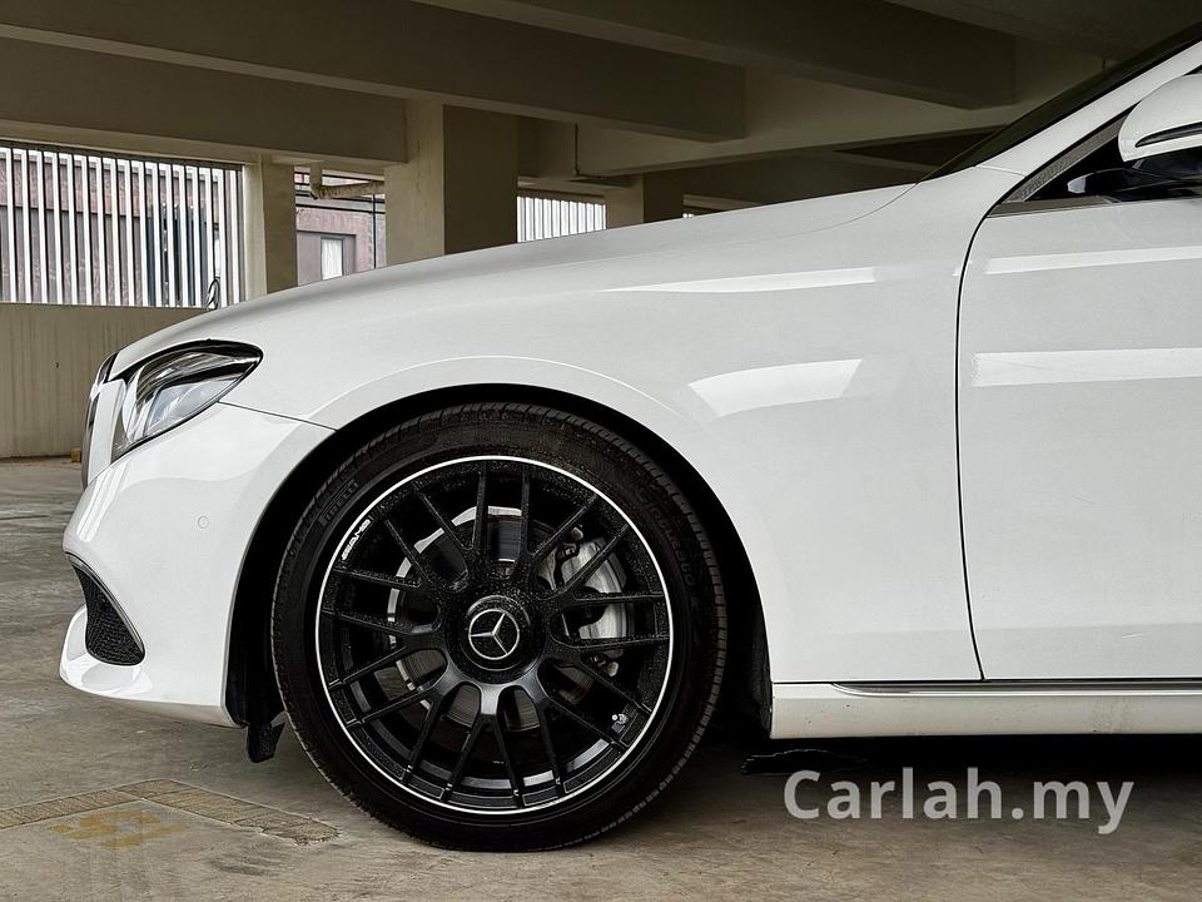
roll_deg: +0.4
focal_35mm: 48
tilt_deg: -2.5
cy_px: 451
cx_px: 601
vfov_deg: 30.3
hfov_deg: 39.7
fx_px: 1667
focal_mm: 6.76
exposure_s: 1/888
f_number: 1.78
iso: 64
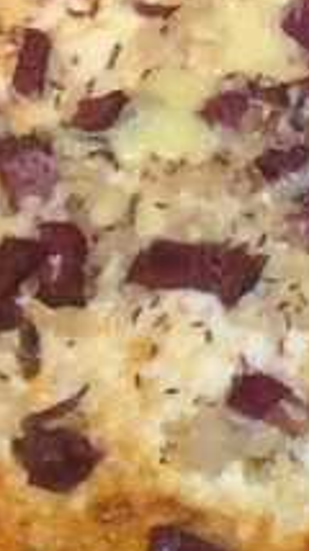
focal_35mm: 101
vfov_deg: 21.1
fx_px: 1475
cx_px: 469
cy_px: 173
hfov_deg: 11.5
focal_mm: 3.3
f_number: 2.4
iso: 200
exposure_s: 1/30
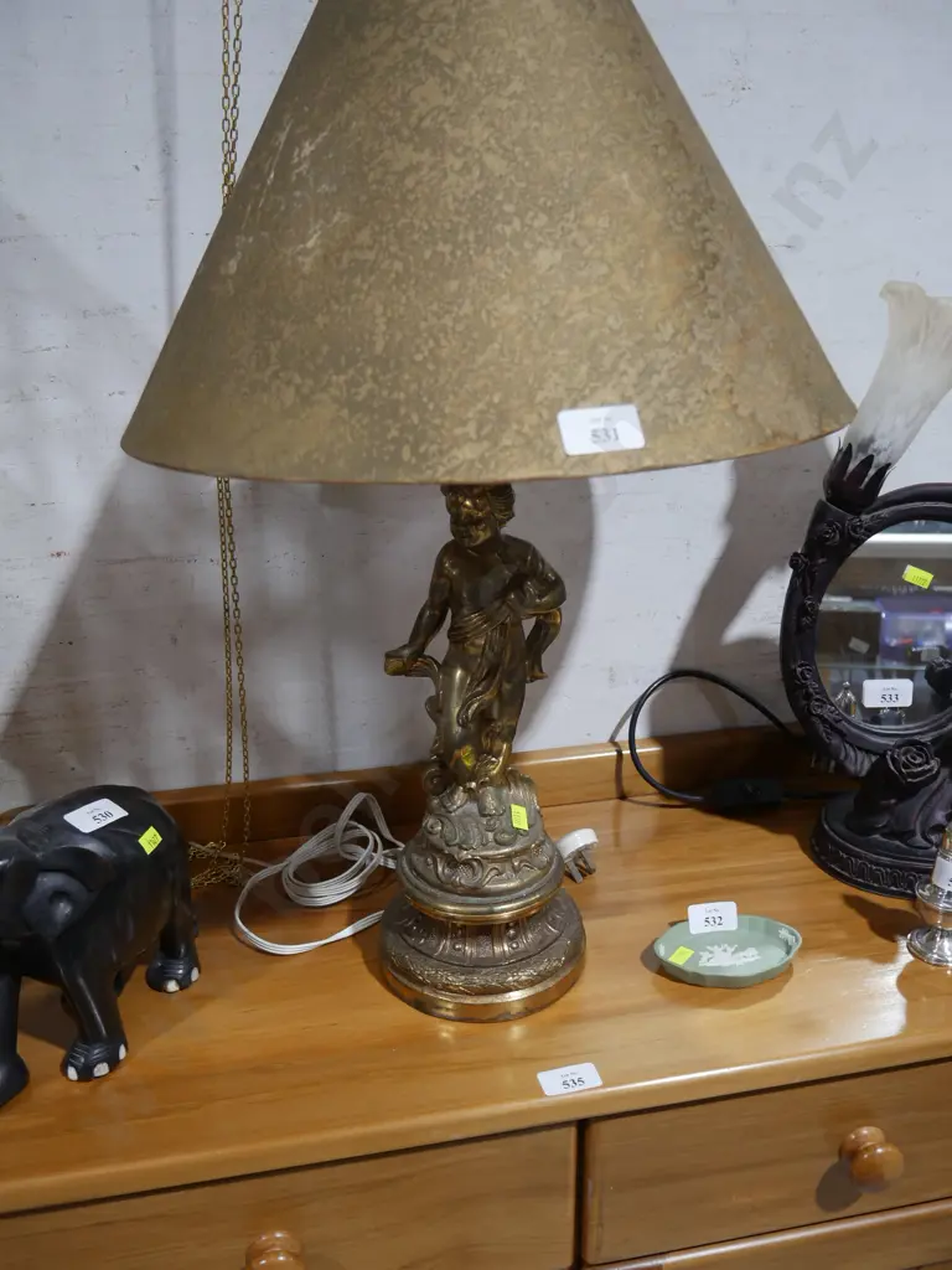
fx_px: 1100
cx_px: 476
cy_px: 635
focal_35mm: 30
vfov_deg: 60.0
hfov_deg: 46.8
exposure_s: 1/60
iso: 400
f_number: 3.6
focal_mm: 15
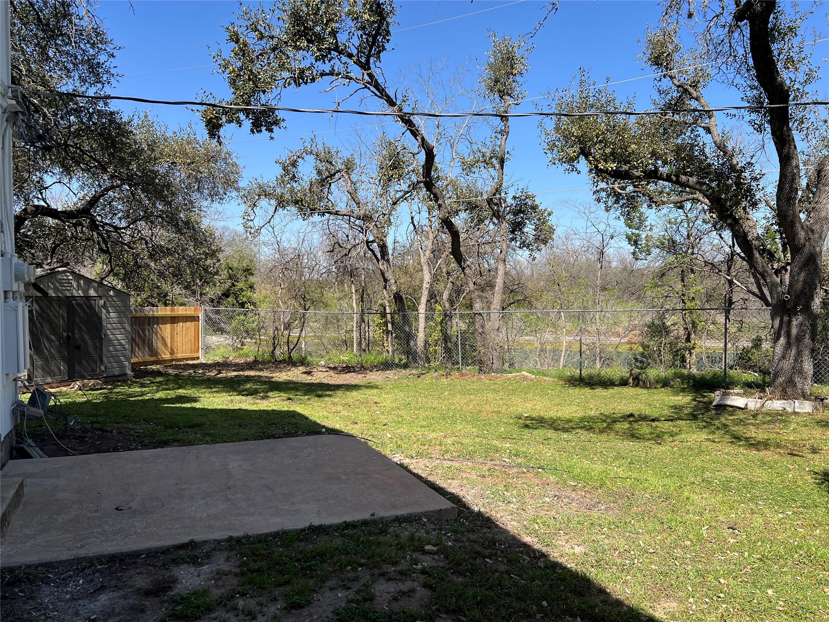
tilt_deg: -2.7
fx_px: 623
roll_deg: -0.2
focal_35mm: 26
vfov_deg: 53.1
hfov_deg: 67.3
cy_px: 311
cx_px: 414
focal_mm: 5.7
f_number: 1.5
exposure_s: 1/2762
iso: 50
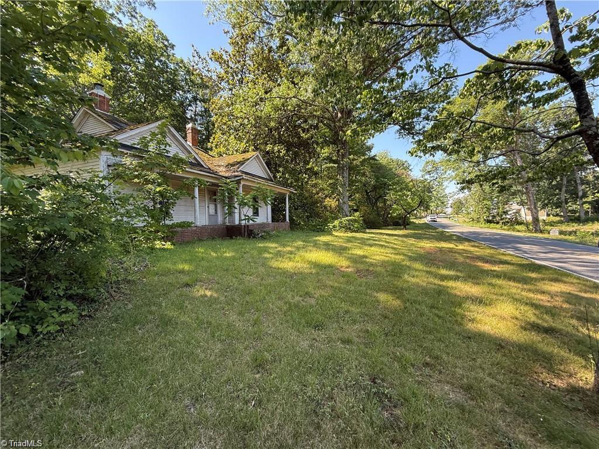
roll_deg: +1.7
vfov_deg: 85.7
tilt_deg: +0.4
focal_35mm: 14
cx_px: 300
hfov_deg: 102.1
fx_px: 242
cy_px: 224
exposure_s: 1/240
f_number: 2.2
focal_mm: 2.22
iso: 64
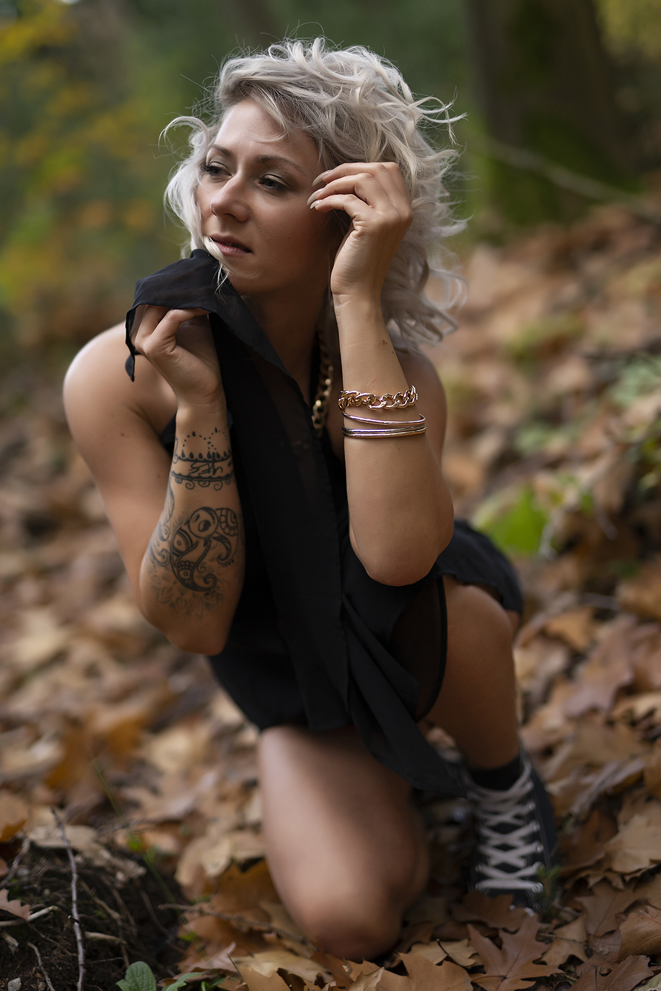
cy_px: 496
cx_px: 330
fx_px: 1377
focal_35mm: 50
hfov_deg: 27.0
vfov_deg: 39.6
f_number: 1.4
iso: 200
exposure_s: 1/640
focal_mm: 50
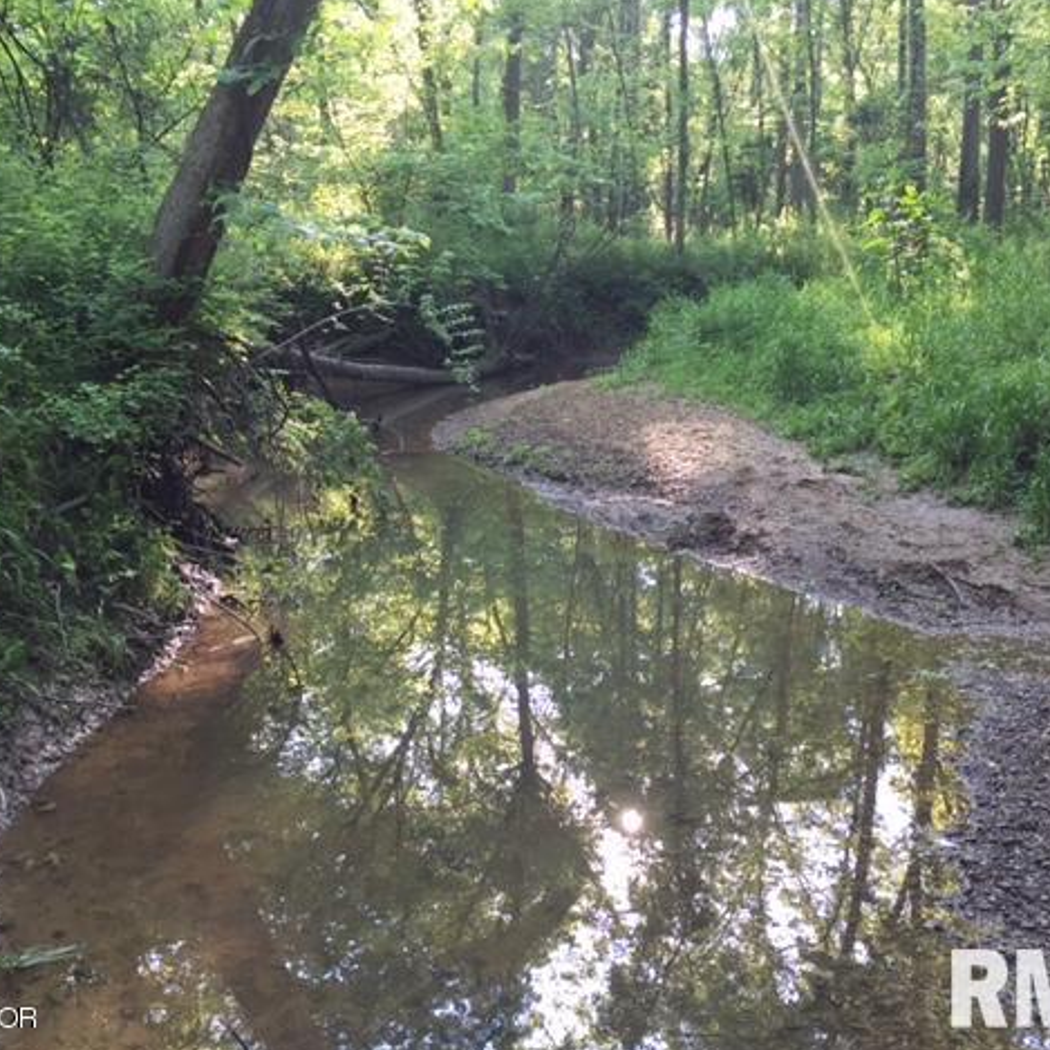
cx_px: 575
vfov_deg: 47.2
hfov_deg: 47.2
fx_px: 1201
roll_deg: +0.4
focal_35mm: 35
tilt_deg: -10.7
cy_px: 526
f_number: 2.2
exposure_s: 1/40
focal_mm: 4.15
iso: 32
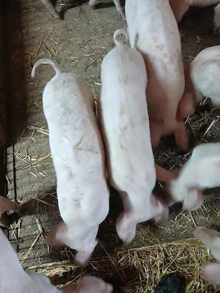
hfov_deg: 51.4
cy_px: 146
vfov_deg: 65.3
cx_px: 110
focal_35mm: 27
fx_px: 229
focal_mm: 3.98
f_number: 1.8
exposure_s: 1/33.3
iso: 250
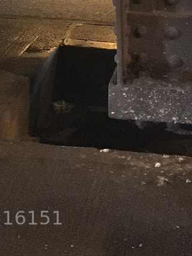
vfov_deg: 14.9
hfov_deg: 13.2
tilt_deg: +4.1
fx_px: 827
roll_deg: -1.9
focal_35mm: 112
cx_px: 110
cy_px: -228
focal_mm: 4.15
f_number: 2.2
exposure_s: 1/17
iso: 800
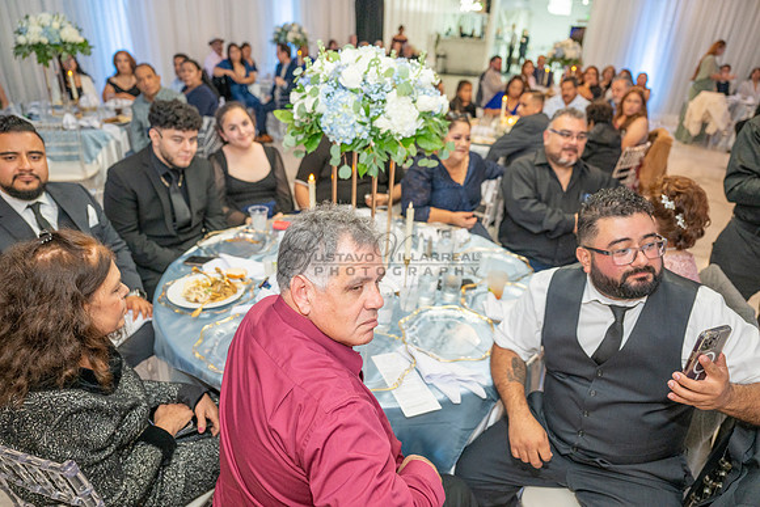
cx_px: 380
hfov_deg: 73.7
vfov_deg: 53.2
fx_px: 507
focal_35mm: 24
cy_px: 254
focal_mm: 24
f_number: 2.8
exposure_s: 1/160
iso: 1000
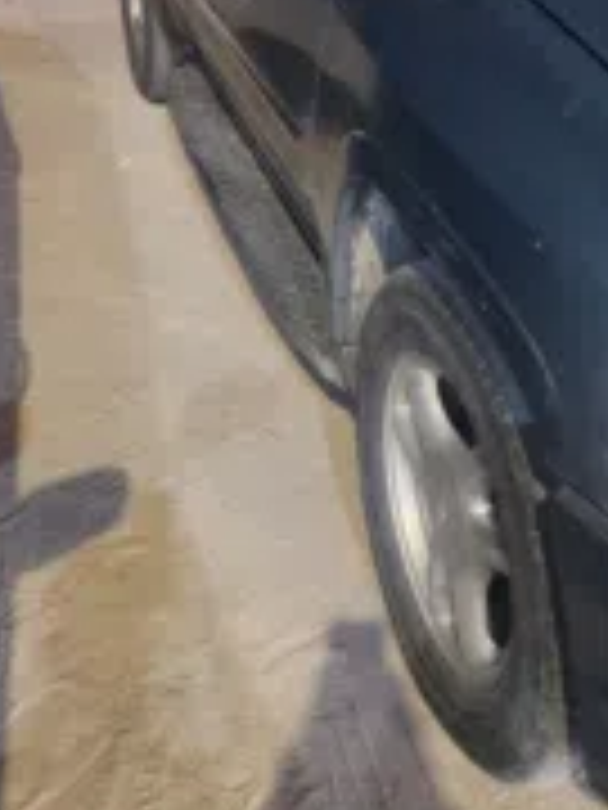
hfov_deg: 28.5
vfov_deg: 36.1
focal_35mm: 51
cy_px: 153
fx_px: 1194
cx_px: 356
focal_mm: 6.4
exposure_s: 1/25
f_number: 1.8
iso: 800
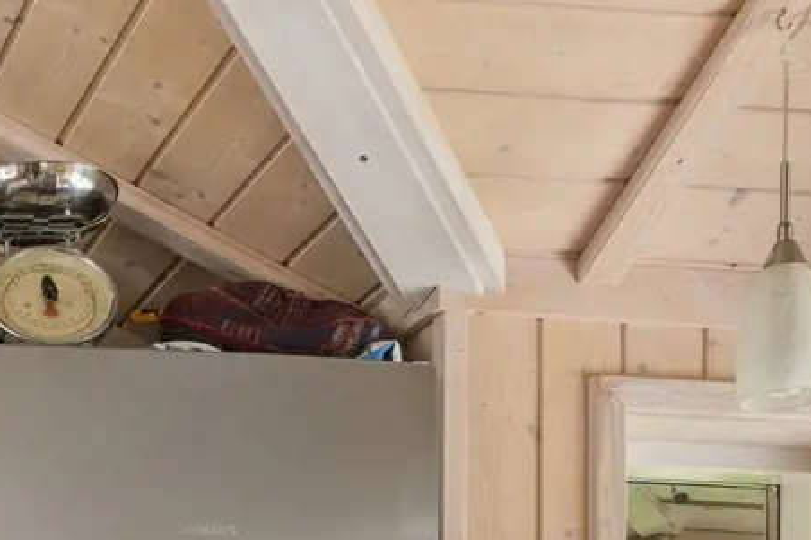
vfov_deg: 14.2
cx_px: -181
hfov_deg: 21.8
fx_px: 1938
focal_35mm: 86
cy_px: 947
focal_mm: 13.5
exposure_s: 1/8
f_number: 8
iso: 200
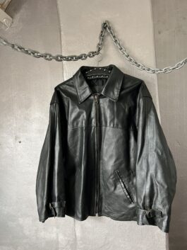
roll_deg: +2.3
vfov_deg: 67.3
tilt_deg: -2.9
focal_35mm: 26
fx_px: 187
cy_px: 125
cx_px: 94
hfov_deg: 53.1
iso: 200
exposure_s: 1/60
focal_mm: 5.7
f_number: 1.5
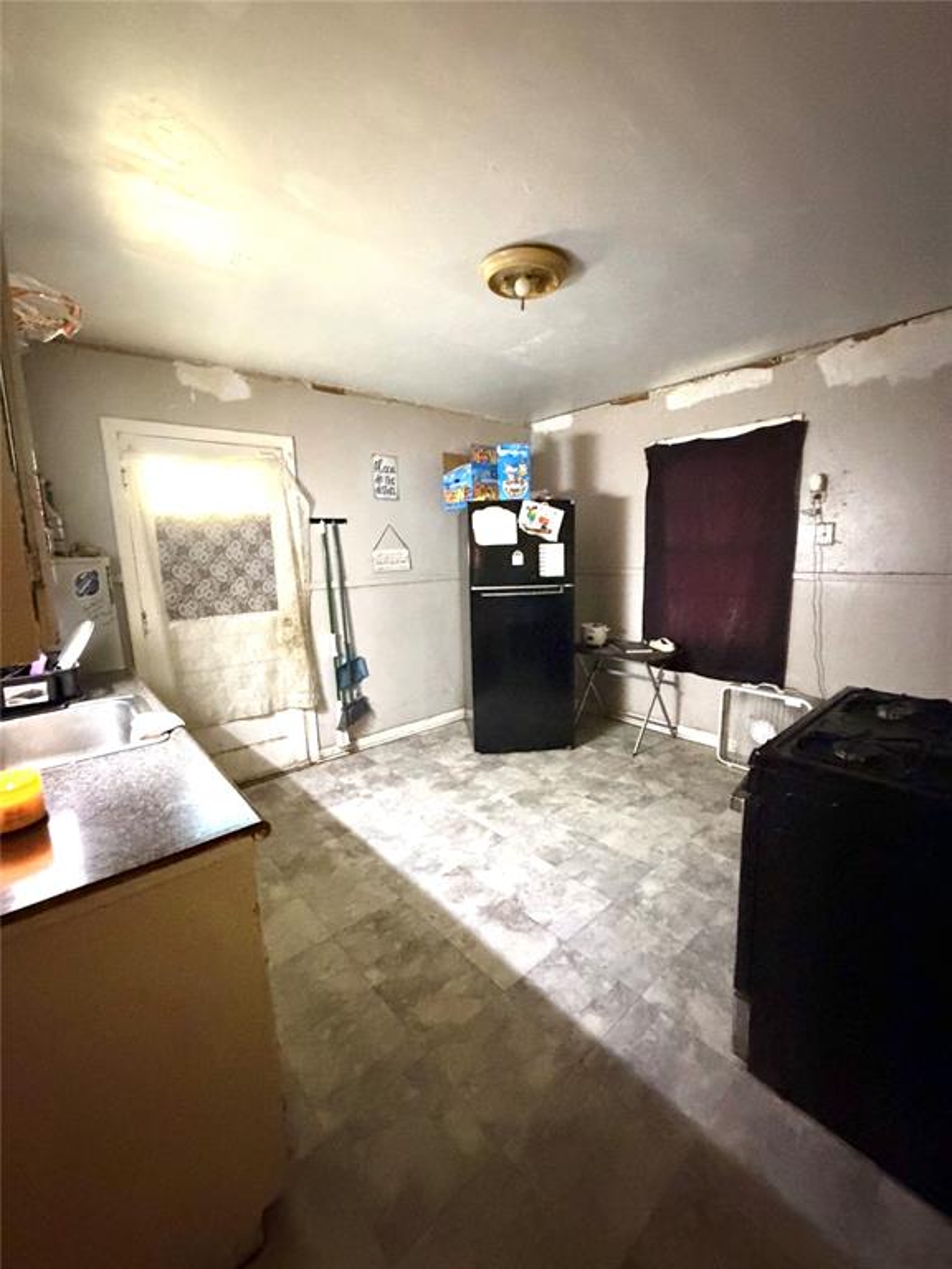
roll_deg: +3.5
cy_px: 634
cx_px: 476
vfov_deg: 102.1
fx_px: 513
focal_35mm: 14
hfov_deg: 85.7
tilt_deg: -9.4
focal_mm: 2.22
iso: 1250
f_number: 2.2
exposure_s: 1/30
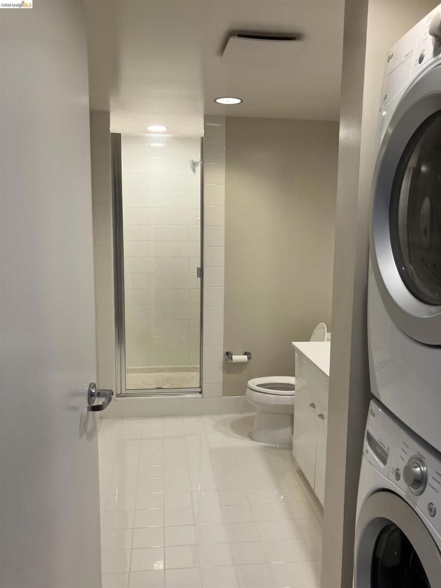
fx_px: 476
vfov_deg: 63.4
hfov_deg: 49.7
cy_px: 294
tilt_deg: -9.4
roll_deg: -0.3
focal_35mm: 28
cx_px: 220
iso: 64
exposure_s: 1/120
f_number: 1.8
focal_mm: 3.99
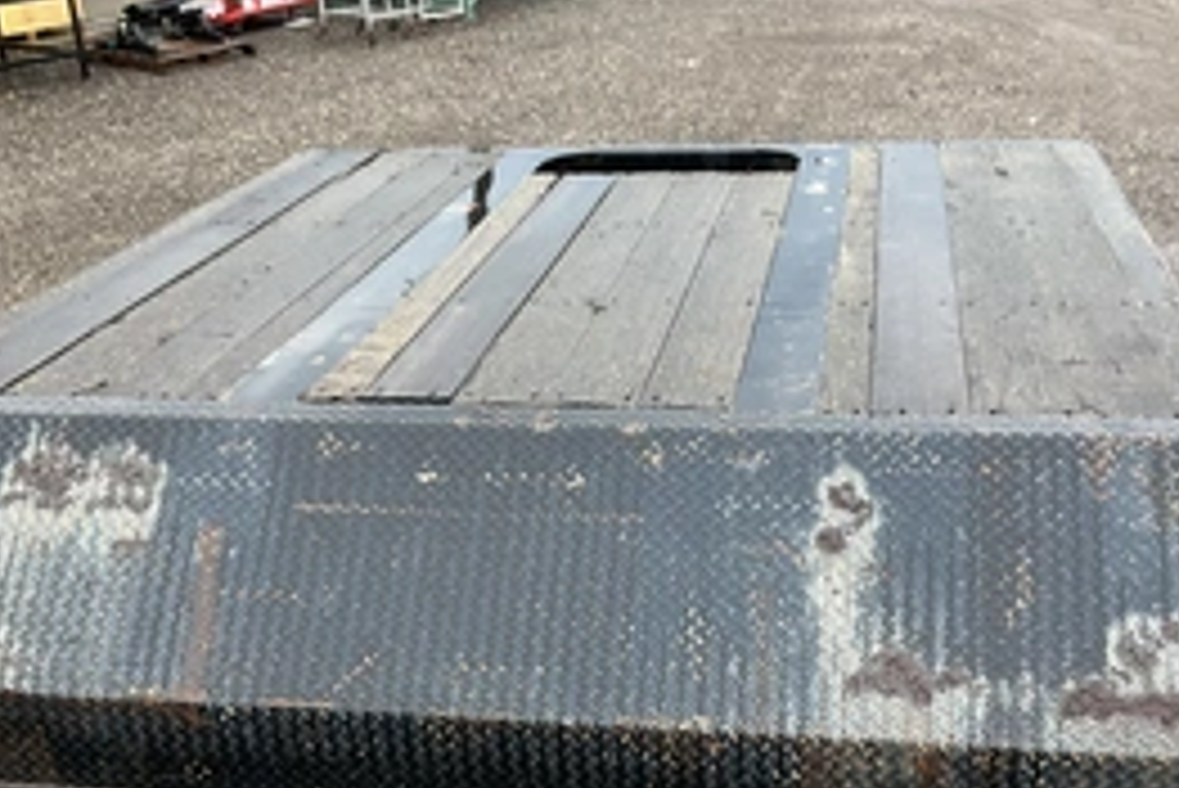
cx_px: 630
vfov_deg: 29.1
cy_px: 527
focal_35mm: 46
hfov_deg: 42.7
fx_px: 1507
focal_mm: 3
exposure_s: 1/276
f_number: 1.8
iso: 25
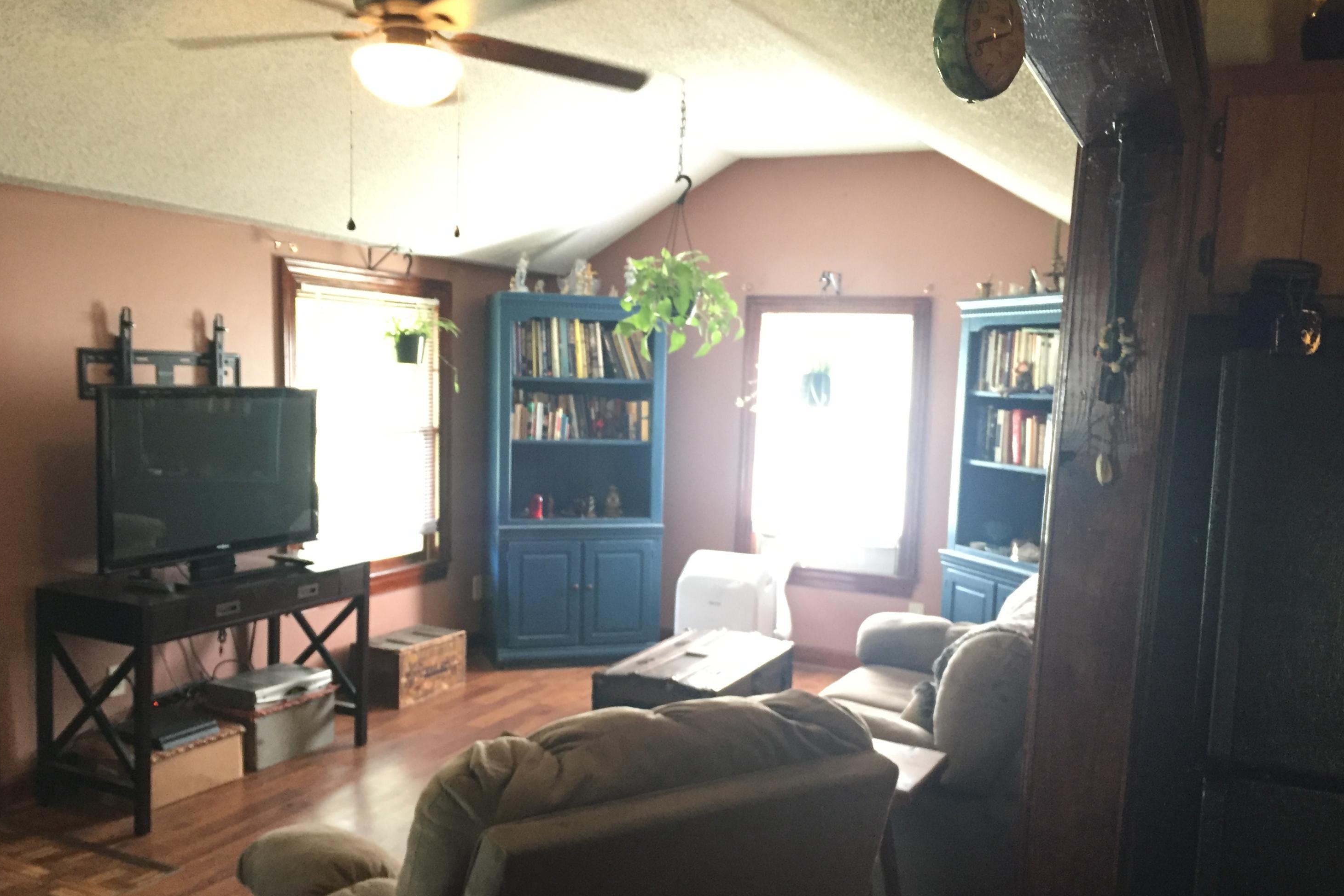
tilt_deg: -4.9
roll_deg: -2.9
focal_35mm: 31
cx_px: 657
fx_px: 1157
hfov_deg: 60.3
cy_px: 502
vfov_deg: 42.3
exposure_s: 1/30
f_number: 2.2
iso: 200
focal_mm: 4.15
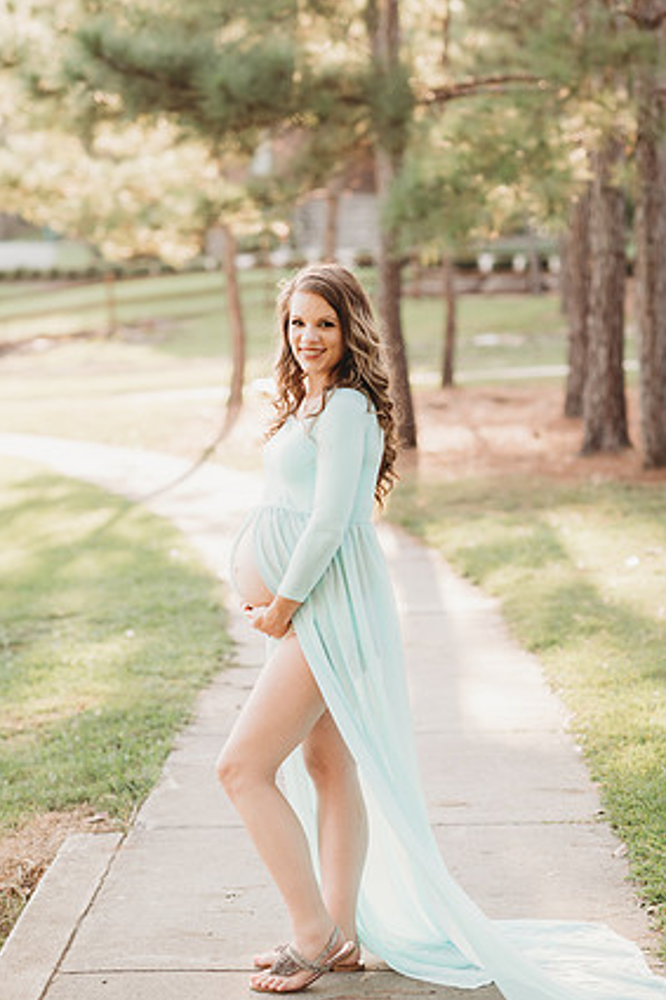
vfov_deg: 22.6
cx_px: 348
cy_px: 473
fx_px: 2499
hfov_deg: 15.2
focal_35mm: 90
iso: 160
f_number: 2.5
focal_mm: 85
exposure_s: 1/320
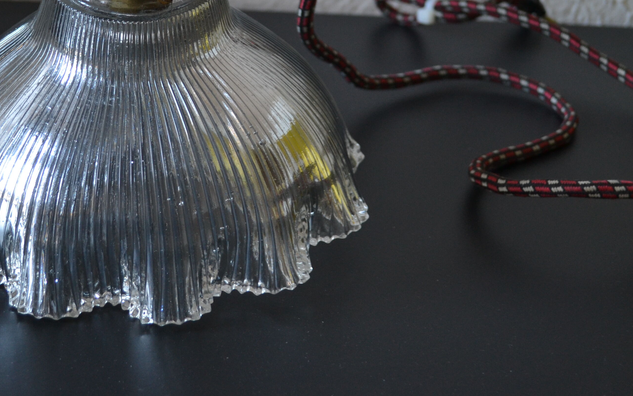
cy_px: 78
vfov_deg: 15.8
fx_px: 1415
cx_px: 285
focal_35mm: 82
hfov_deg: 25.2
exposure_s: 1/20
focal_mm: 30
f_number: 4.5
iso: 400
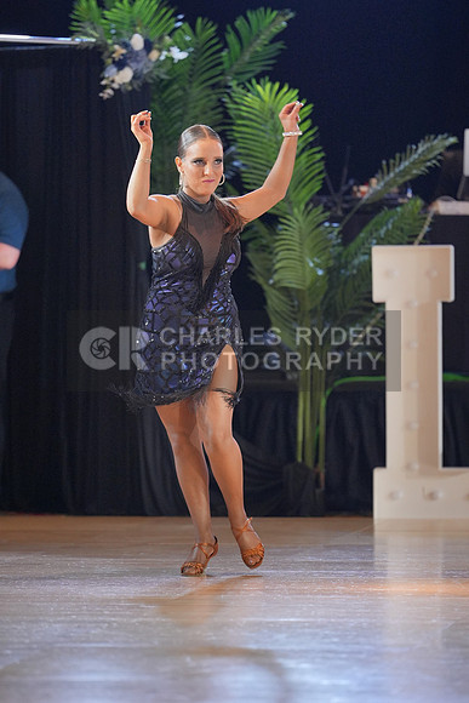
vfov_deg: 9.1
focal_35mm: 225
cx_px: 234
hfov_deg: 6.1
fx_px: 4394
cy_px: 352
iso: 1600
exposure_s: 1/500
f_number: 2
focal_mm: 150
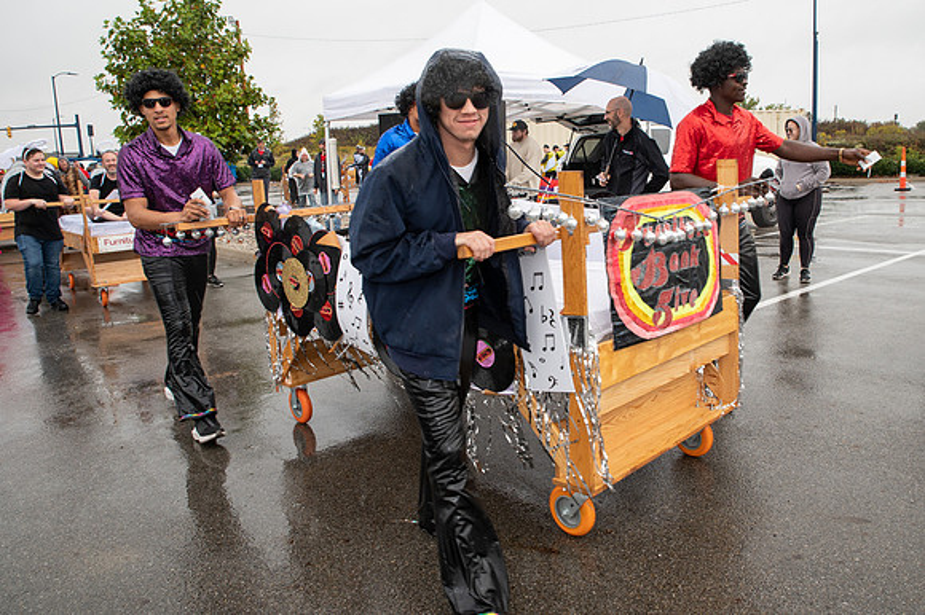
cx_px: 537
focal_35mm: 28
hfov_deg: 65.3
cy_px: 281
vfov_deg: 46.5
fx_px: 716
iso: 400
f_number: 7.1
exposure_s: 1/200
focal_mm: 24
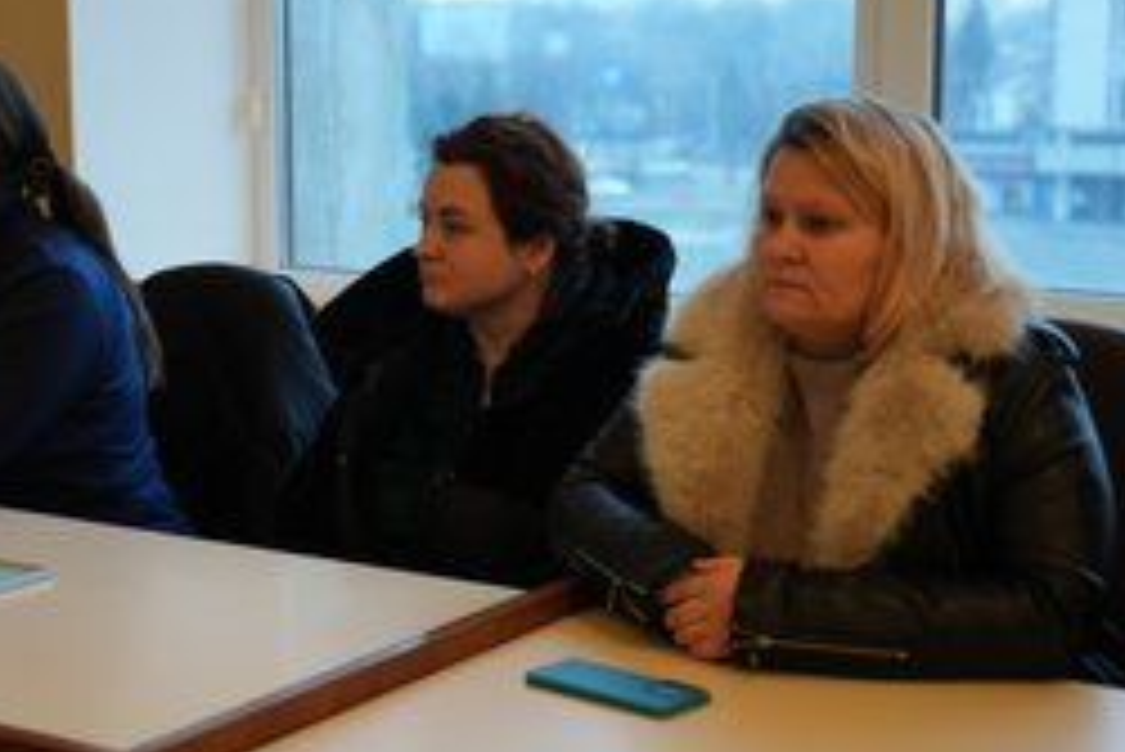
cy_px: 353
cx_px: 454
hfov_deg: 28.0
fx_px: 2251
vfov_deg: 18.9
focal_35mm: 72
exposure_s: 1/250
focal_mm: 45
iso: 1600
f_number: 2.8
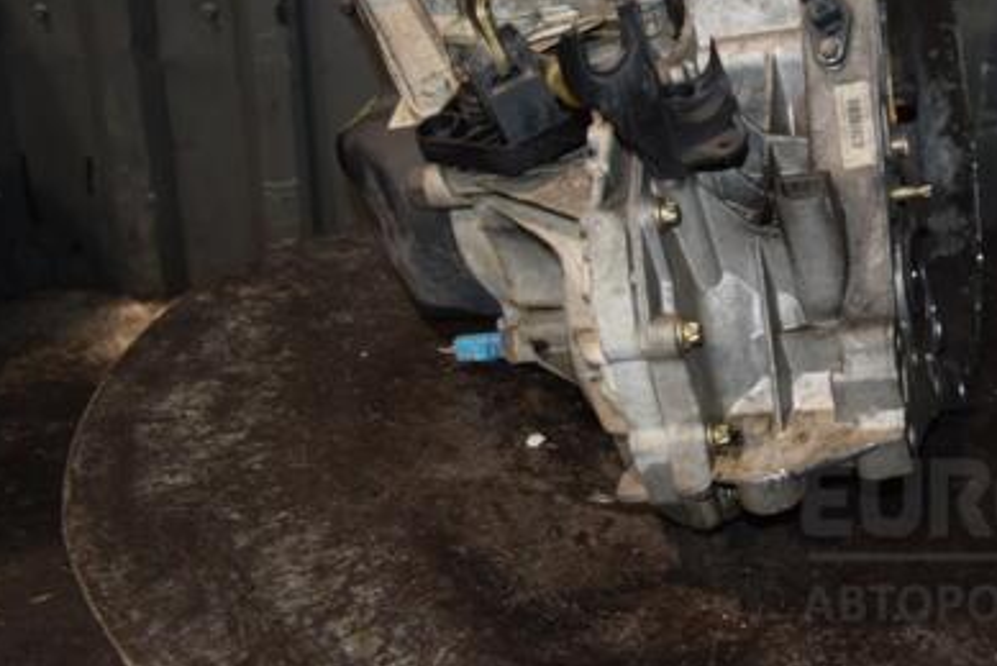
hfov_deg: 33.9
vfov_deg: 23.2
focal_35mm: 58
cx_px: 754
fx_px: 1601
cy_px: 156
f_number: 5
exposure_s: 1/60
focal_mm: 25
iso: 800
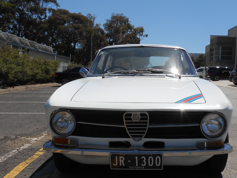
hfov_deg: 44.6
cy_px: 102
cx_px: 139
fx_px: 288
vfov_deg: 34.3
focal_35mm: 42
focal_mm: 4.6
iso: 80
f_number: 3.5
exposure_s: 1/2000
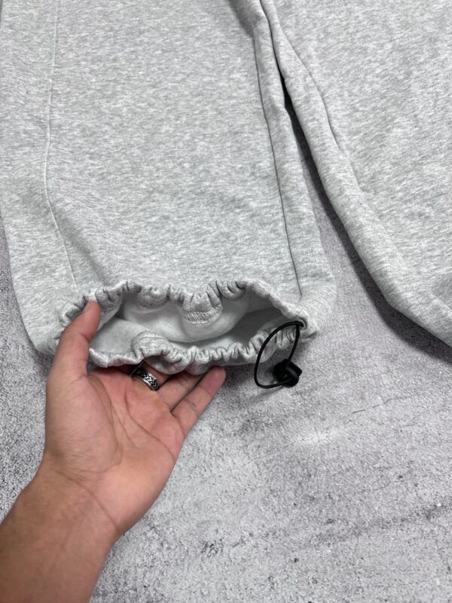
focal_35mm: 26
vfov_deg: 67.3
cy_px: 302
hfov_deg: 53.1
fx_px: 453
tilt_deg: -70.7
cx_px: 226
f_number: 1.5
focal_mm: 5.7
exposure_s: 1/100
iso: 125
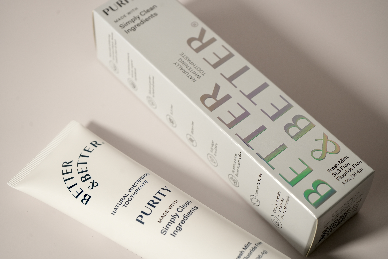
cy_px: 130
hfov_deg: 28.8
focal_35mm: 70
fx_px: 754
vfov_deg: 19.5
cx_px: 194
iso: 1000
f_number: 7.1
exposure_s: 1/250
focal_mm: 70
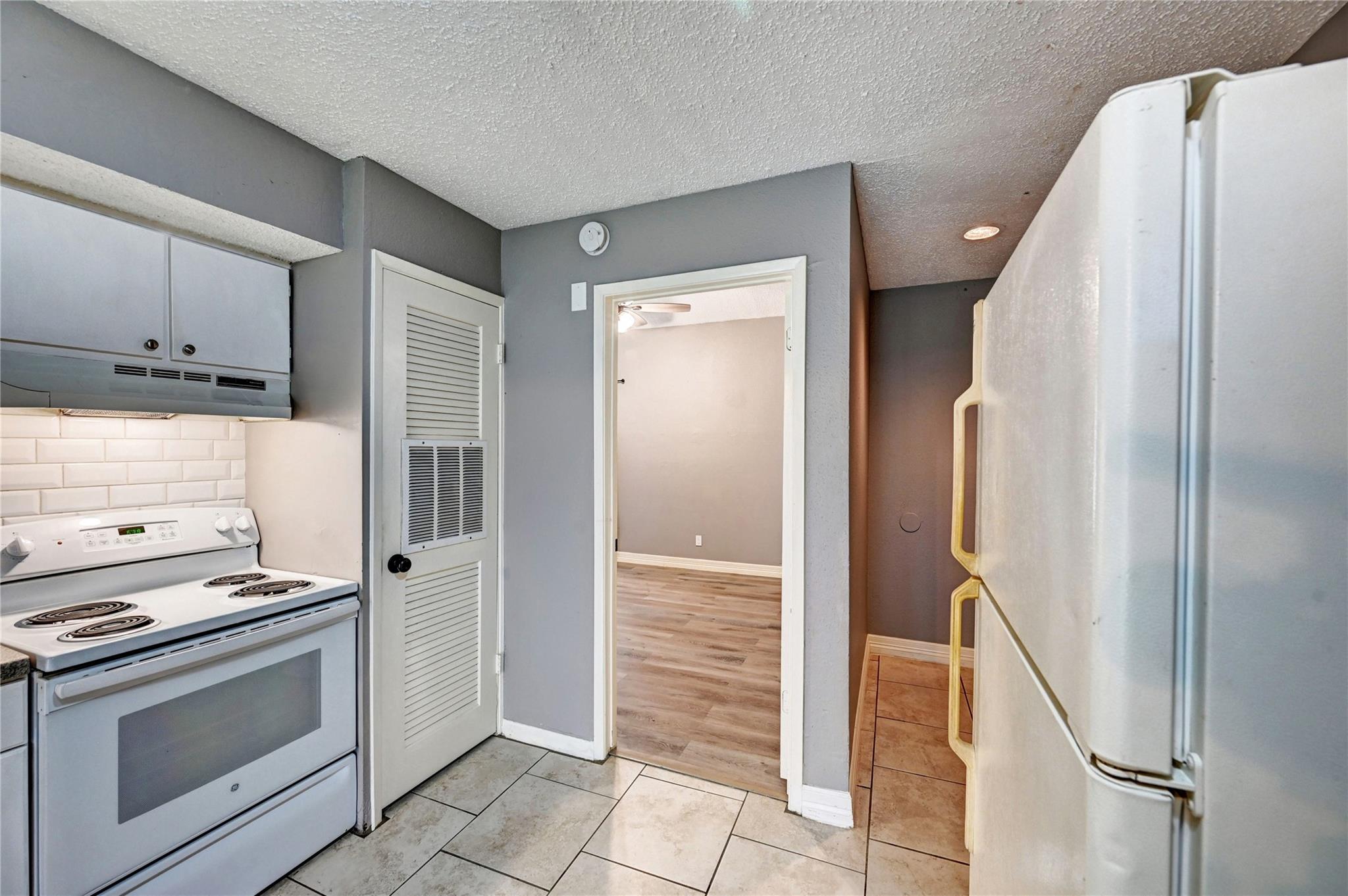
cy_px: 448
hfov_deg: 104.3
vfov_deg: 81.1
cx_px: 674
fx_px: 524
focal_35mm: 14
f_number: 8
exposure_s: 1/3.33
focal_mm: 14
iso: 400
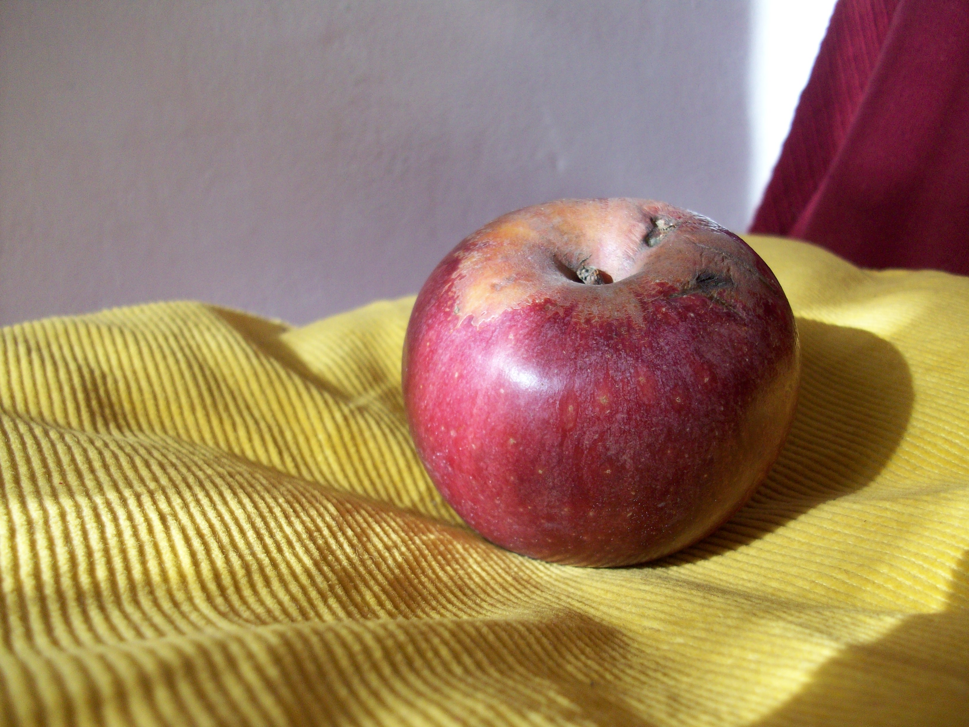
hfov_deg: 54.0
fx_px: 952
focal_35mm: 34
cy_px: 364
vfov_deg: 41.8
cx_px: 484
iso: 104
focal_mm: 5.7
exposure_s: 1/60
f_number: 2.8
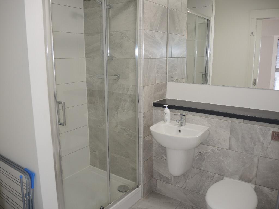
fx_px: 226
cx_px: 140
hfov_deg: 63.4
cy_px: 104
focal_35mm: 28
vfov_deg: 49.7
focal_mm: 6
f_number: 2
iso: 80
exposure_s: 1/40
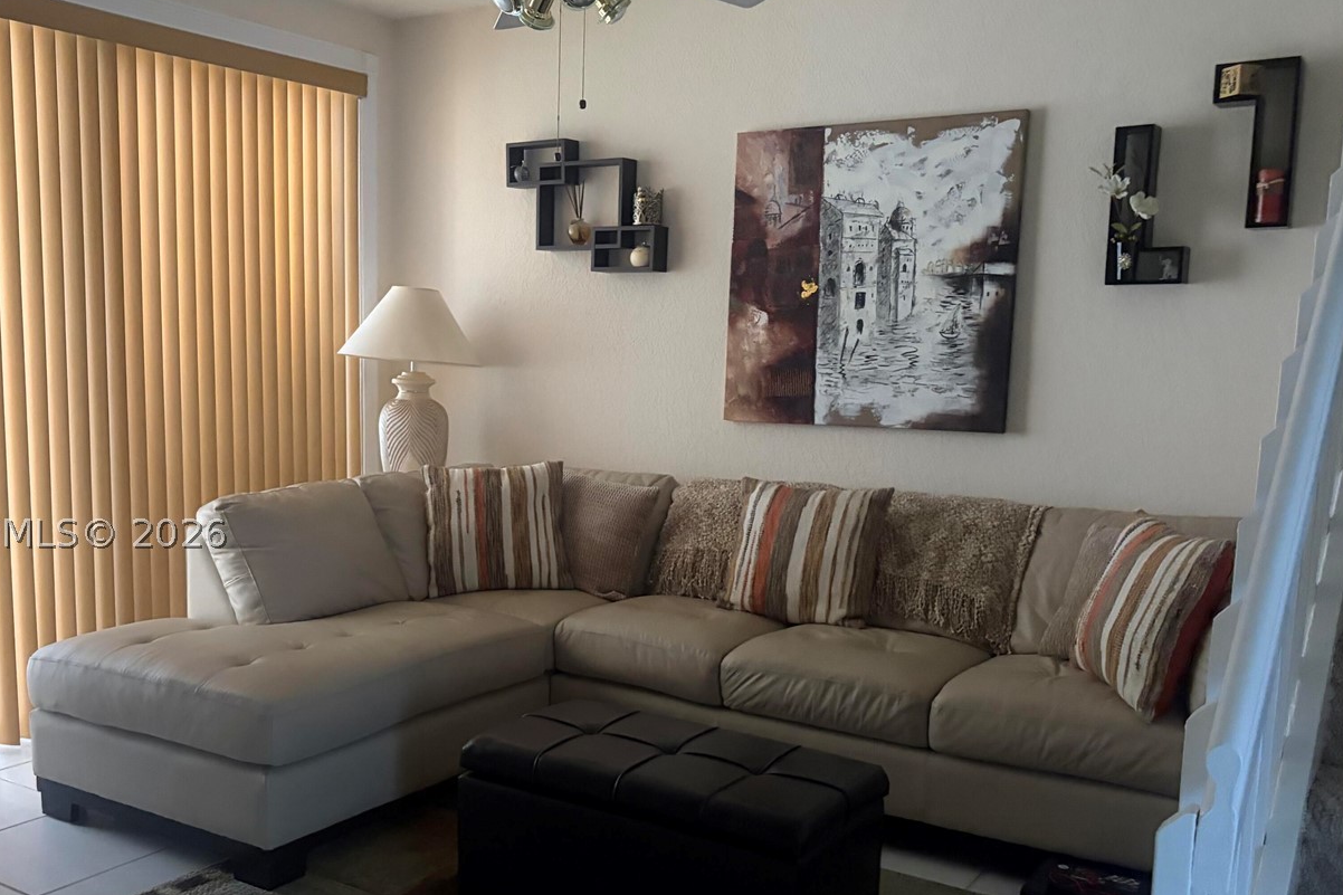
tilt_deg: -7.6
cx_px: 569
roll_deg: -0.8
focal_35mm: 36
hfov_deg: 52.9
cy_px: 533
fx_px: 1343
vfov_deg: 36.7
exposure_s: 1/30
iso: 500
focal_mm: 5.96
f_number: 1.6
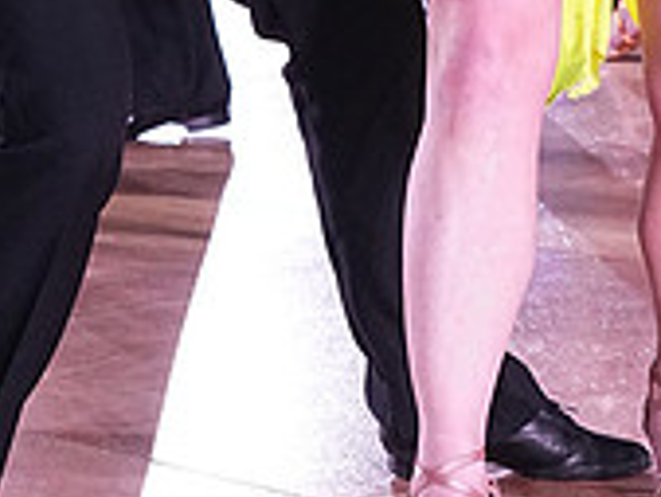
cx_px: 381
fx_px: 4911
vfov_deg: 5.7
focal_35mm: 257
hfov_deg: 7.7
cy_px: -372
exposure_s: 1/320
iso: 2500
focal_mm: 52
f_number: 5.6
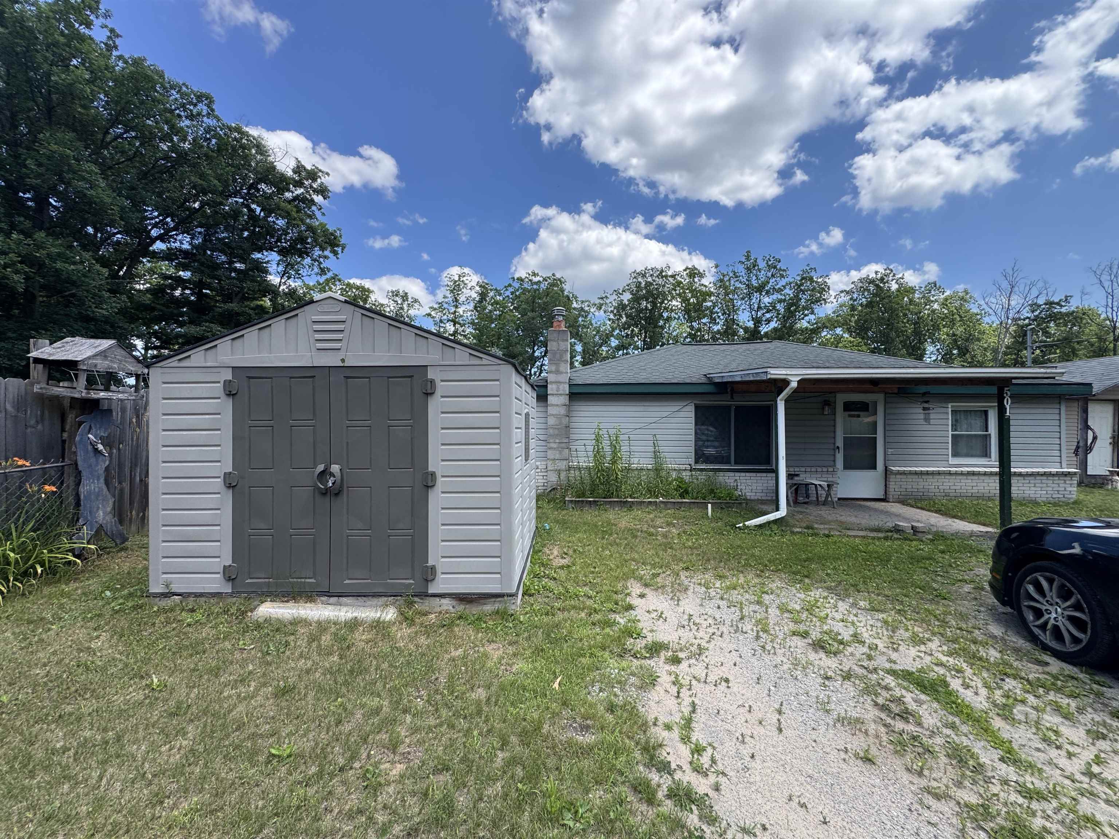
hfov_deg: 102.1
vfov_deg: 85.7
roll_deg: -0.7
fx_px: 453
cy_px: 420
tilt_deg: -0.3
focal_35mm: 14
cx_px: 560
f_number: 2.2
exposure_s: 1/687
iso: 40
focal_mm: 2.22
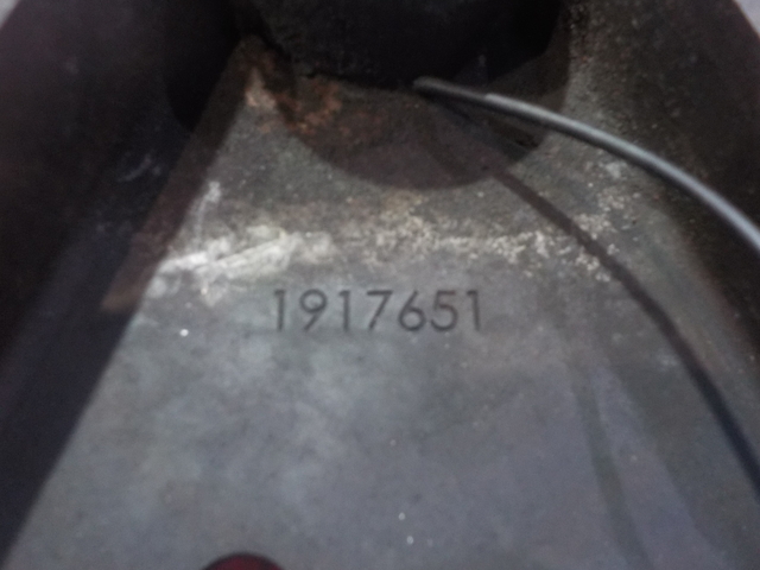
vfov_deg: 46.8
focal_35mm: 30
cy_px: 285
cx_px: 380
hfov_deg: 60.0
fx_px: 659
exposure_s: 1/15
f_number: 3.3
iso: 560
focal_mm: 4.1
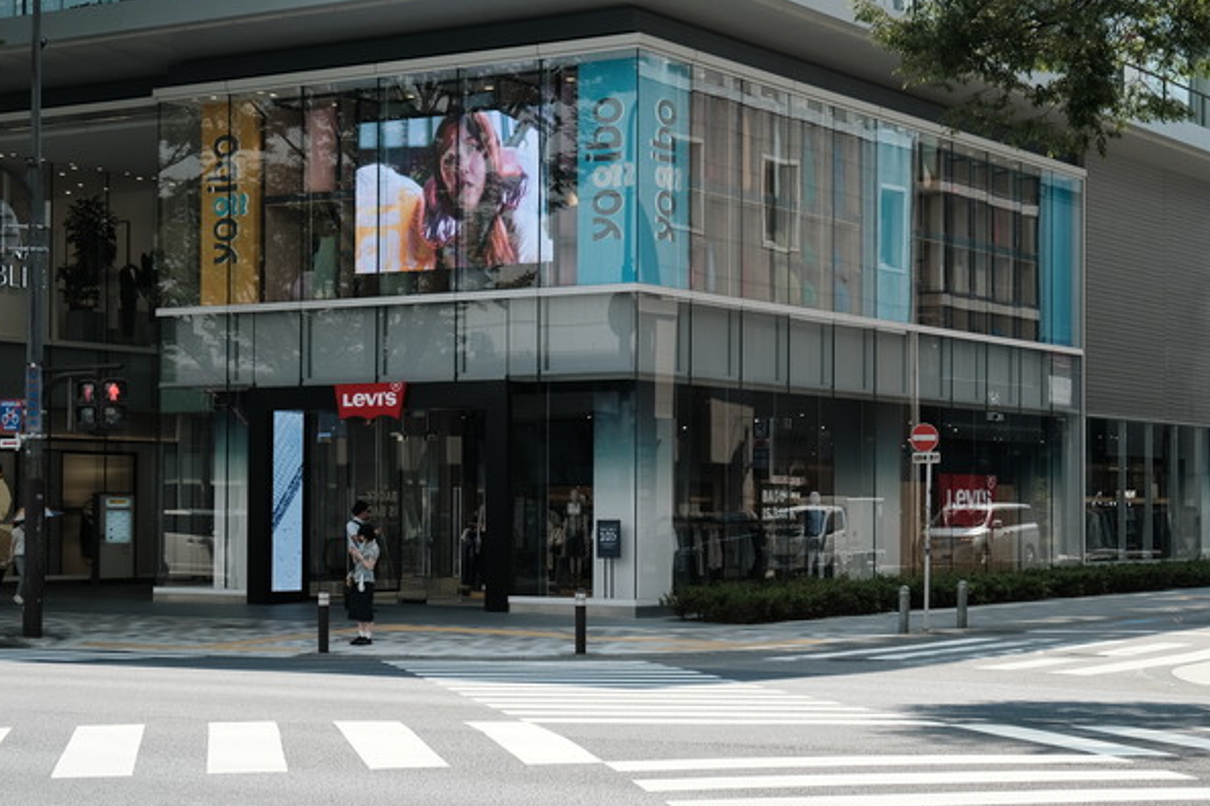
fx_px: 2386
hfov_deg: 28.5
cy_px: 467
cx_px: 637
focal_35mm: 71
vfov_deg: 19.2
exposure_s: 1/1700
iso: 400
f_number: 4
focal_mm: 35.8
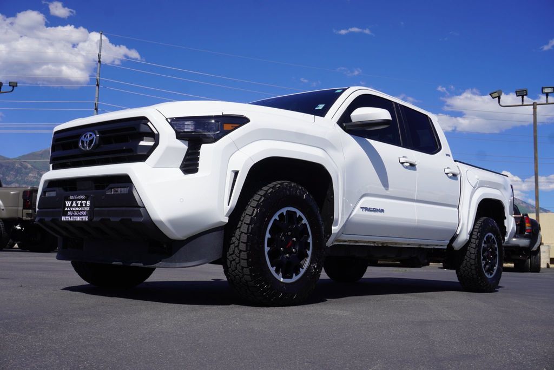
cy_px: 185
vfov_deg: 34.3
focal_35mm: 39
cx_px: 277
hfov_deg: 49.5
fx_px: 600
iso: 100
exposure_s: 1/400
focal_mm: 26
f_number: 8
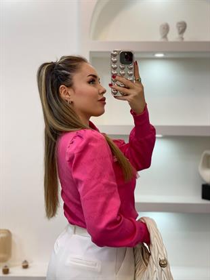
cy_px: 140
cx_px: 105
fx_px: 420
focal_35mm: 52
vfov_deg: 36.8
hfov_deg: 28.0
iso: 80
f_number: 2
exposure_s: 1/100
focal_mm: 6
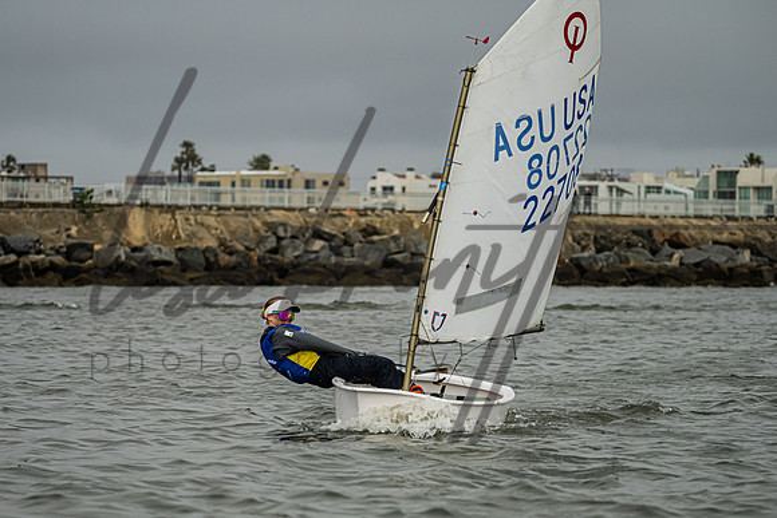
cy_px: 338
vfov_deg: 6.5
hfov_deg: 9.8
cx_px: 350
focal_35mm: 210
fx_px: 4529
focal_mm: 155
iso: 320
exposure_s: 1/4000
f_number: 4.8
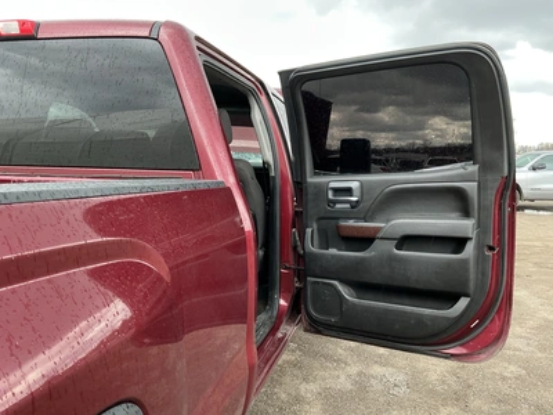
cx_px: 276
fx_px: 447
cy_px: 208
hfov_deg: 63.4
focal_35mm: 28
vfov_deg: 49.7
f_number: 1.8
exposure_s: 1/122
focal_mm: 3
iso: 40
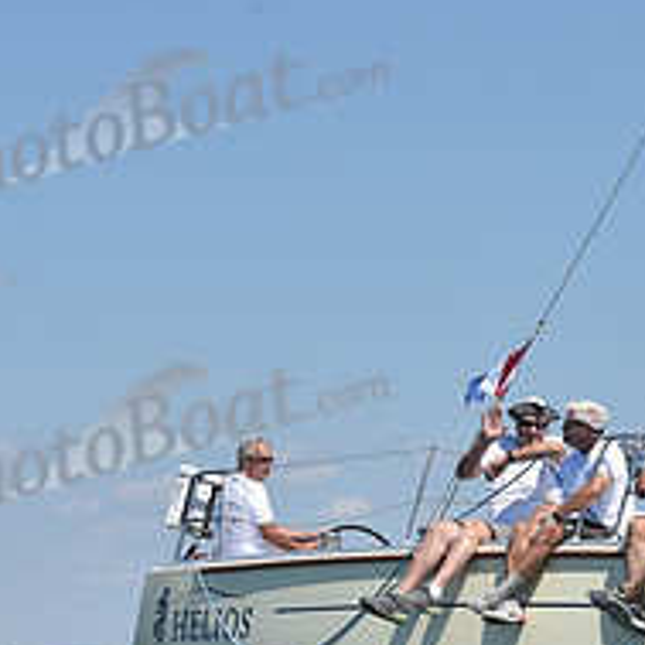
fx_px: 4300
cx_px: 570
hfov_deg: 8.5
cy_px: 565
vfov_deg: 8.6
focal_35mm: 204
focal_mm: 78
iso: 200
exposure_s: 1/1000
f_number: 8
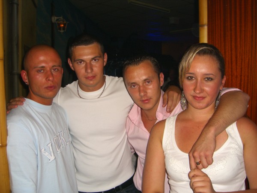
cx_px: 128
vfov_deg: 37.7
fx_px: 282
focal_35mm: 38
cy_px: 96
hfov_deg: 49.0
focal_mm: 7.9
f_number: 2.8
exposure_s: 1/60
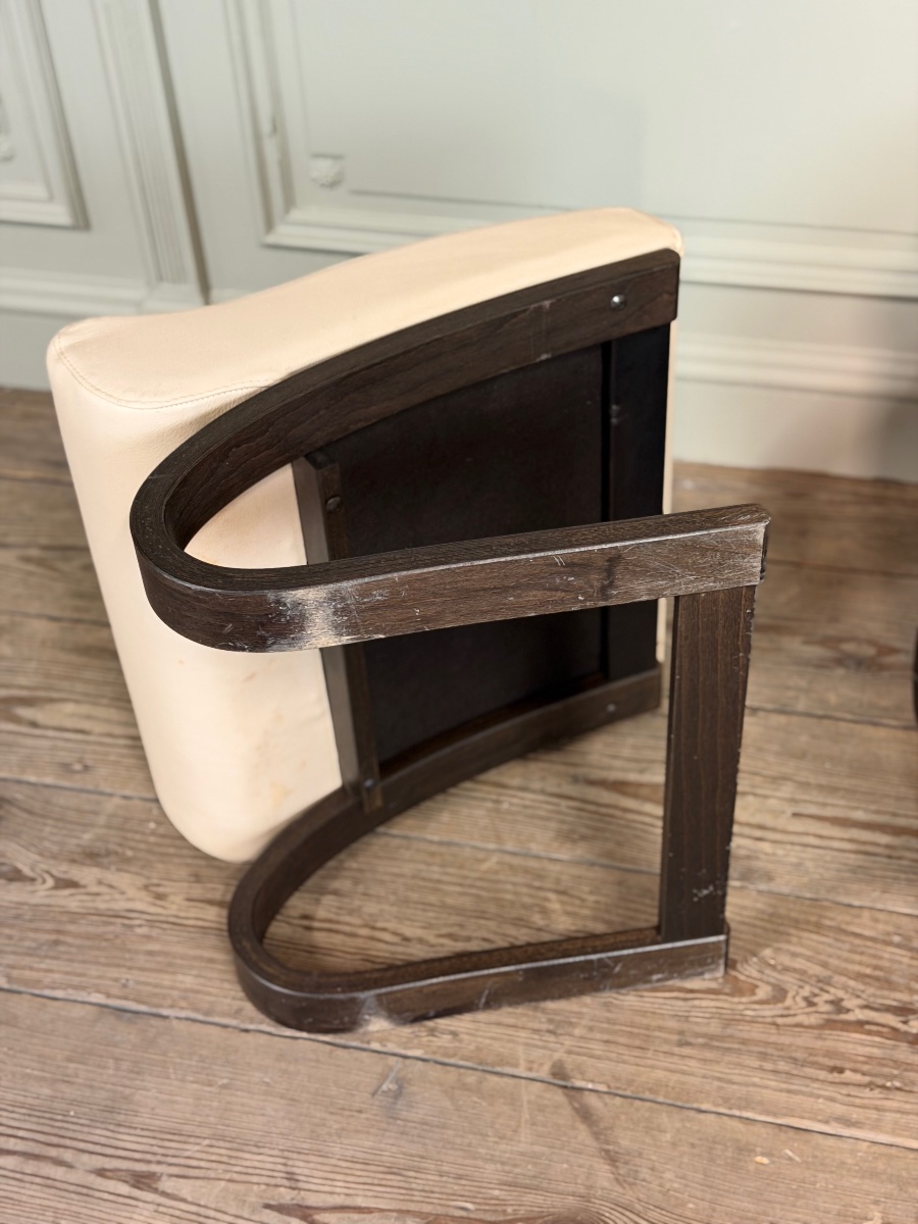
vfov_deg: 39.7
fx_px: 1697
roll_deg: +4.8
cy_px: 612
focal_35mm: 48
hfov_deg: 30.3
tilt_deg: -41.0
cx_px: 459
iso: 200
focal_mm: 6.76
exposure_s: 1/33
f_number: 1.78
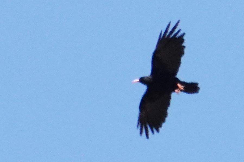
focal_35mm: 600
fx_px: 4066
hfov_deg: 3.4
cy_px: 81
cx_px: 122
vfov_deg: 2.3
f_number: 7.1
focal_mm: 600
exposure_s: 1/2000
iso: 1000
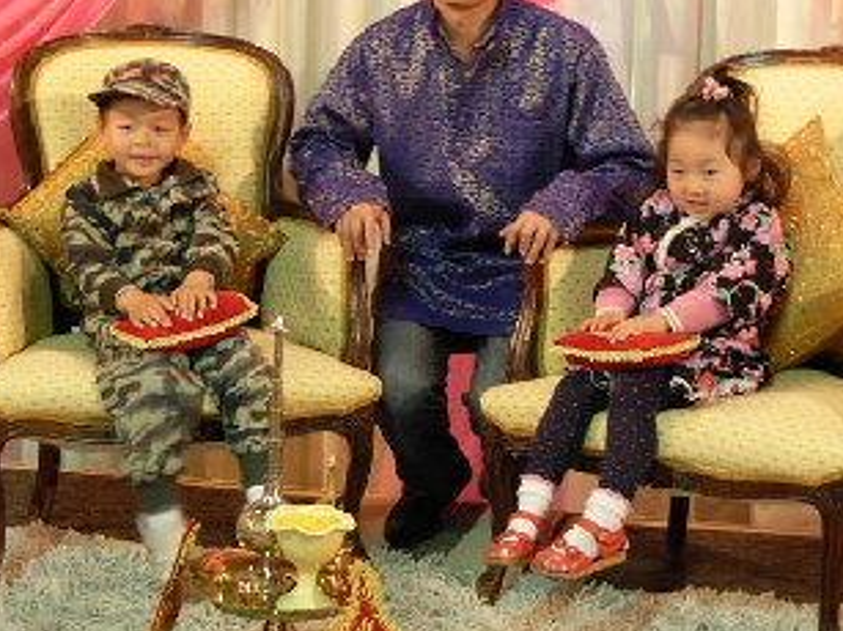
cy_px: 269
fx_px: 2434
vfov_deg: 14.8
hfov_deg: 19.6
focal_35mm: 100
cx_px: 362
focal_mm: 10.5
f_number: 3.4
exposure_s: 1/5.6
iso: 94
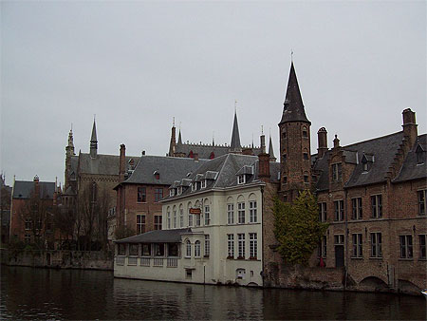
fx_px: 444
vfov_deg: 39.7
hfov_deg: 51.3
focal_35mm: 36
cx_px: 214
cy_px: 160
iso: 80
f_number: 4.8
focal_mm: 6
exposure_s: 1/248
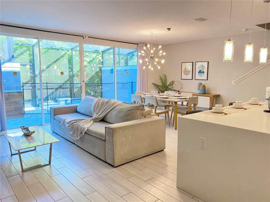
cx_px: 135
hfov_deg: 67.3
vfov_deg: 53.1
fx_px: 203
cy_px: 101
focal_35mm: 26
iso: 160
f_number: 1.8
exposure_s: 1/60
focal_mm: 4.25
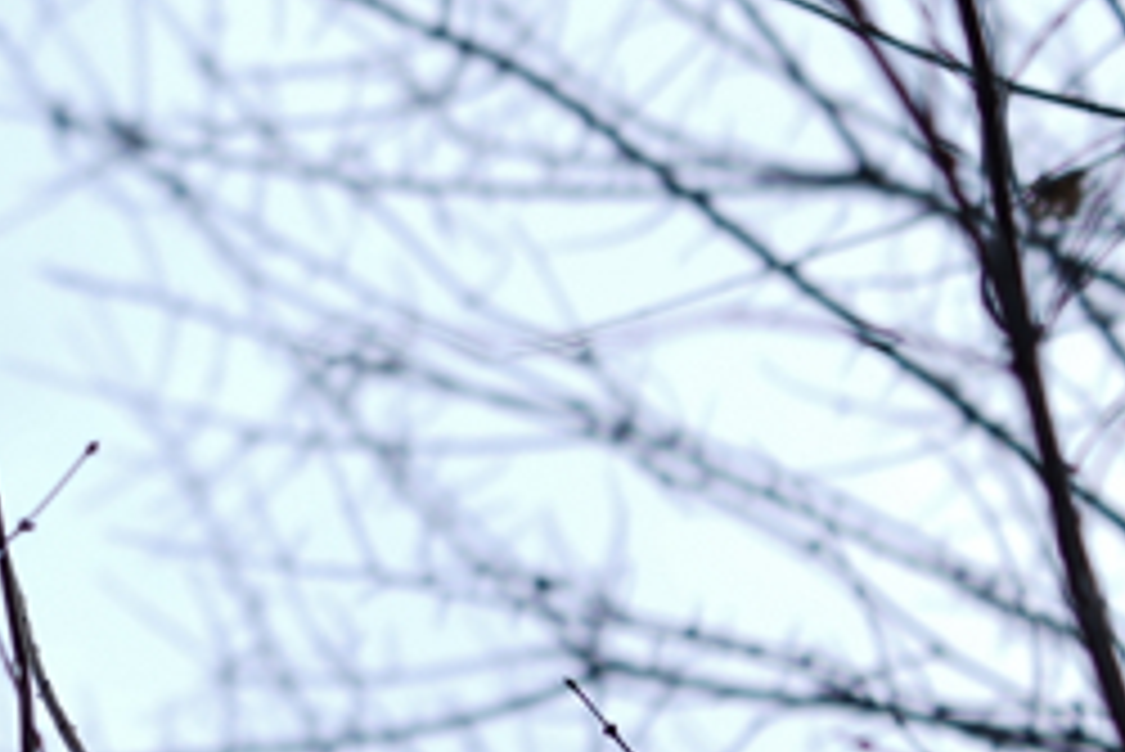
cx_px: -837
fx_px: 4377
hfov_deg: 13.3
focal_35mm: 140
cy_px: 277
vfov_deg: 9.8
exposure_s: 1/400
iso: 50
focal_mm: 35
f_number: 2
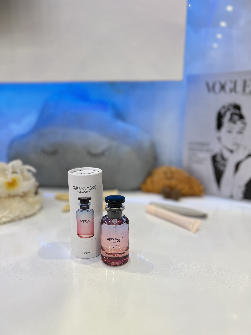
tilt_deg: -10.5
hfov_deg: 53.1
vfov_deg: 67.3
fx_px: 251
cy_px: 168
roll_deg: -2.1
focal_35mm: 26
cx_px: 126
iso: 100
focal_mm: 5.7
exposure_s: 1/100
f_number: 1.5
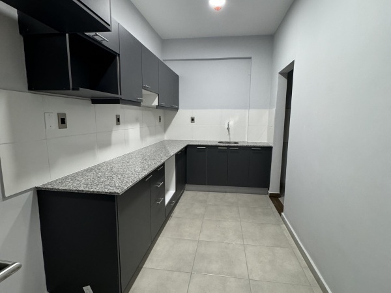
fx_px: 158
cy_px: 146
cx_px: 196
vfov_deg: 85.7
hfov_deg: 102.1
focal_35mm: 14
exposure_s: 1/50
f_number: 2.2
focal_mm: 2.22
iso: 250
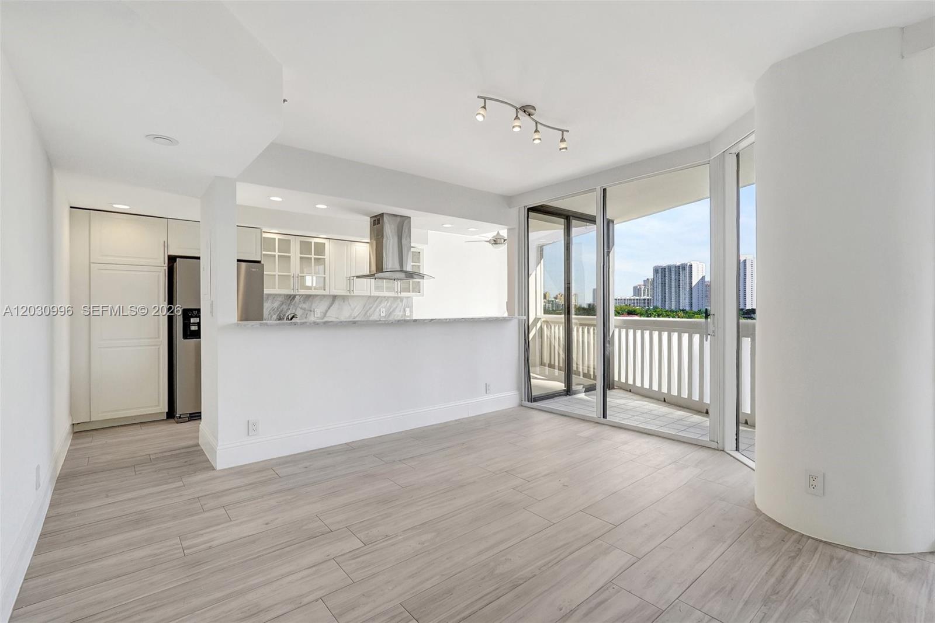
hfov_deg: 95.0
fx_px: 429
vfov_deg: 72.1
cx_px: 468
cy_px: 312
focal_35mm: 16
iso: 640
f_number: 13
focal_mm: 16.5
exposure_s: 1/40
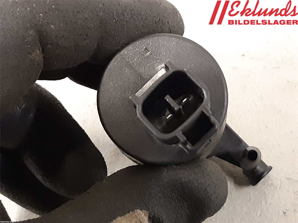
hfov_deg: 67.3
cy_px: 112
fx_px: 224
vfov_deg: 53.1
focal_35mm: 26
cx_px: 149
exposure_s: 1/25
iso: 400
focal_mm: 3.93
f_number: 1.7
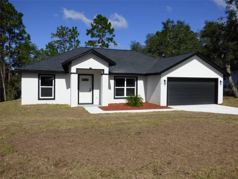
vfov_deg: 46.8
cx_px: 119
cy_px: 90
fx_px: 206
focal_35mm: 30
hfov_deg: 60.0
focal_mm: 5.29
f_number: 4
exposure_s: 1/1600
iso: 100
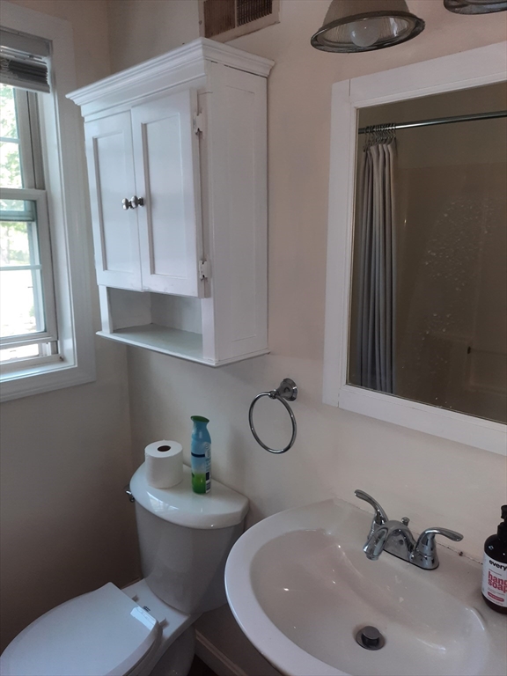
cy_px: 338
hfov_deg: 54.9
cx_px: 254
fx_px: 488
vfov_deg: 69.4
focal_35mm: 25
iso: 80
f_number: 2
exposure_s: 1/60
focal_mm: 4.6
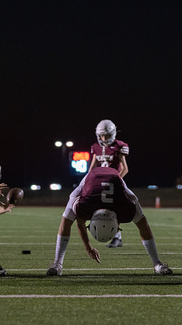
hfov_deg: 5.3
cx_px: 98
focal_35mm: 227
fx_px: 1949
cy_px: 182
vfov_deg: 9.5
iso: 2500
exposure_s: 1/1000
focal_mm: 103
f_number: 2.8
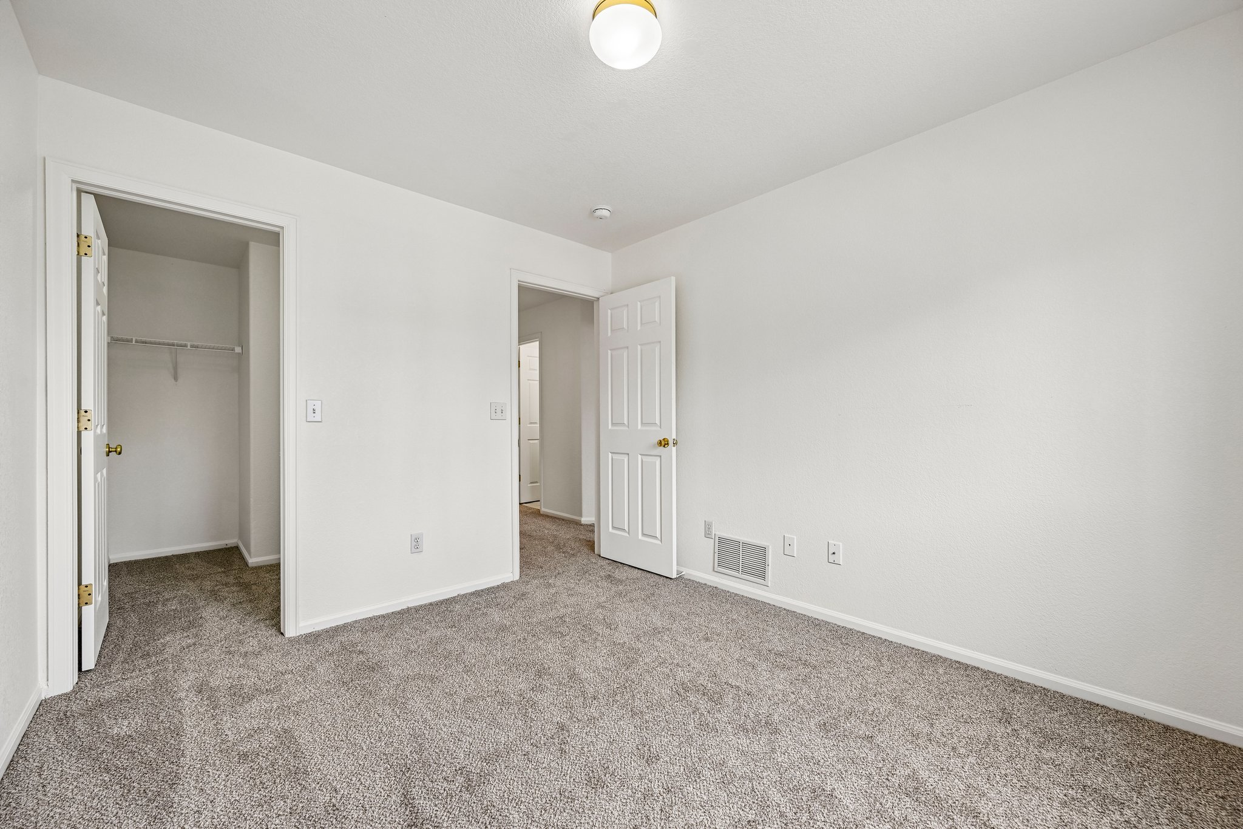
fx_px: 483
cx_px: 622
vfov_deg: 81.2
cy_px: 414
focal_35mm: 14
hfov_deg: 104.3
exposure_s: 1/15
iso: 140
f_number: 8
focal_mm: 14
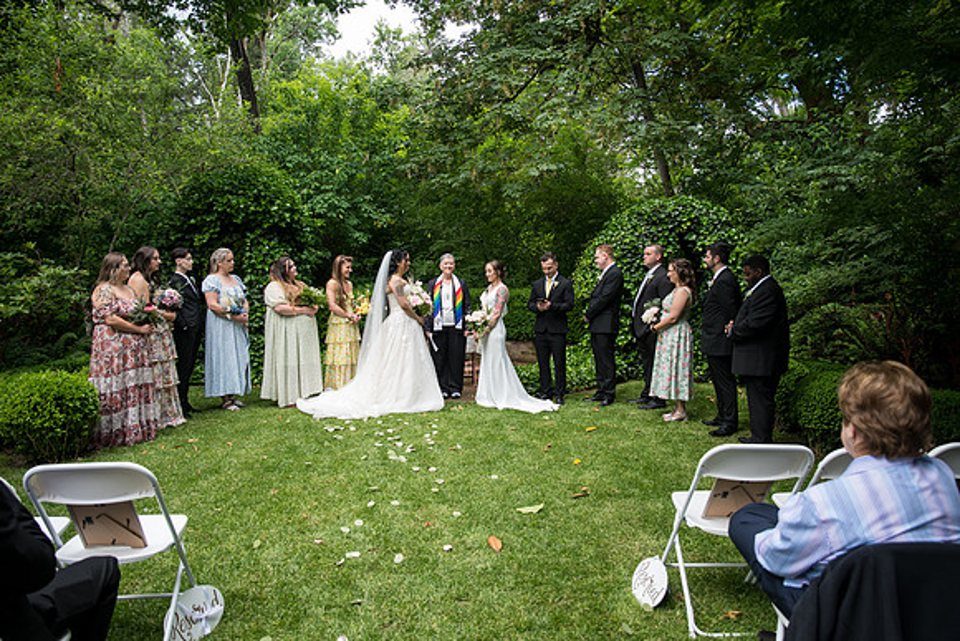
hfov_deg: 73.7
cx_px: 480
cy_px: 320
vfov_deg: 53.2
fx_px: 640
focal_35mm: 24
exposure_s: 1/400
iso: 500
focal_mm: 24
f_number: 4
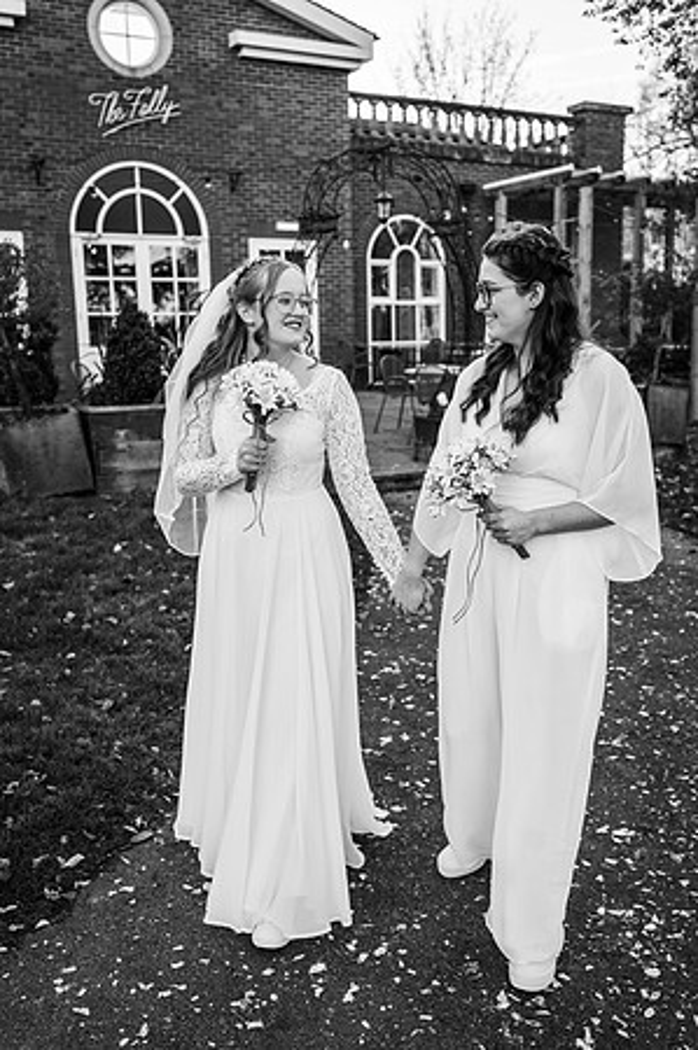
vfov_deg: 54.5
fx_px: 1020
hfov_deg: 37.8
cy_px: 525
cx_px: 349
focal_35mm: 35
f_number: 3.5
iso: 100
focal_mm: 35
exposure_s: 1/500
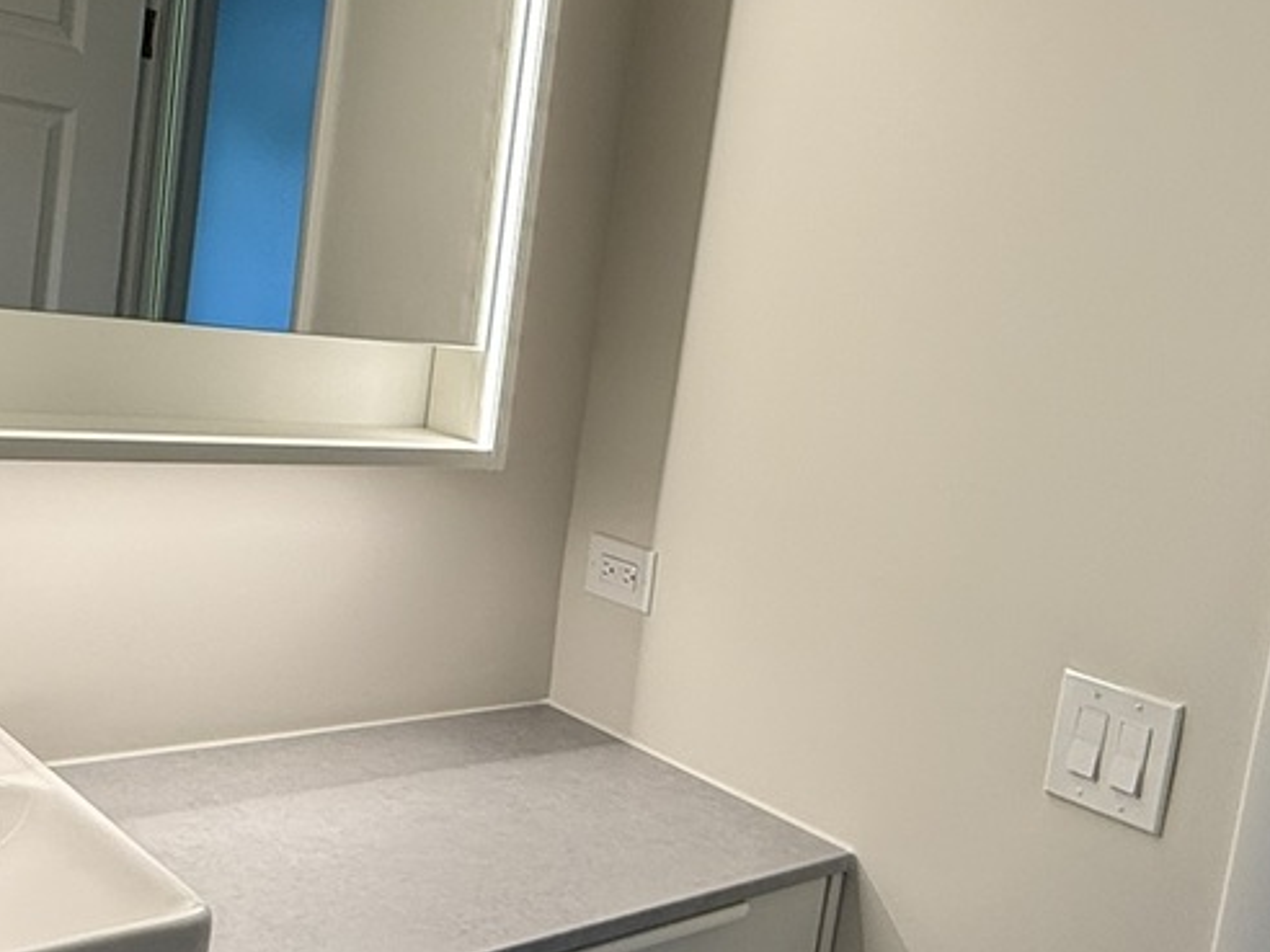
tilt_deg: -6.9
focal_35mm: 41
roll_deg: -9.4
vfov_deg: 35.1
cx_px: 857
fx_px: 1504
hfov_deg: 45.0
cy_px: 490
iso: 100
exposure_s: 1/120
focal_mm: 2.22
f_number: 2.2
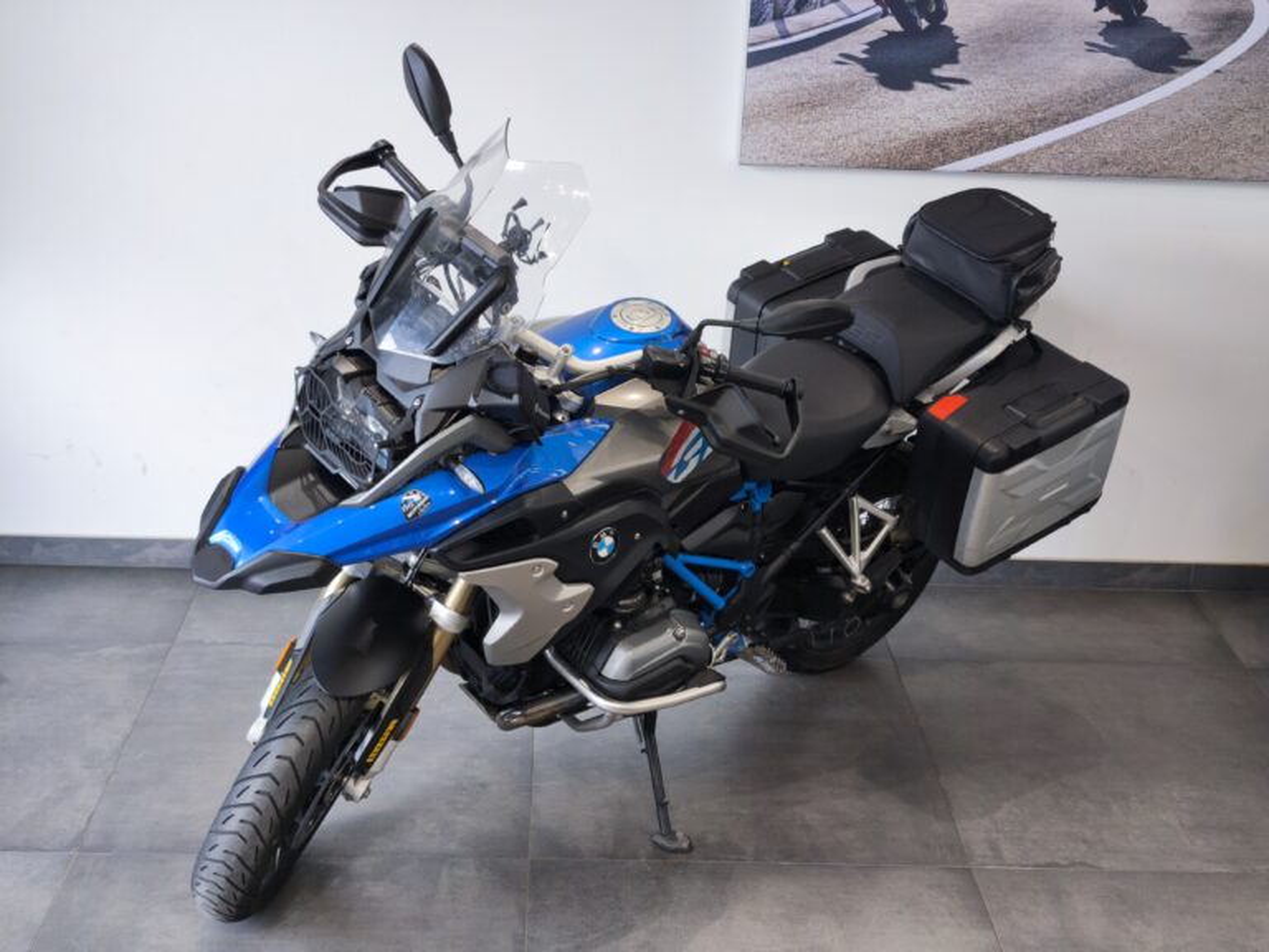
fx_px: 1686
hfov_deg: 41.2
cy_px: 476
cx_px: 634
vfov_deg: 31.5
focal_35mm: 46
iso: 80
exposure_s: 1/100
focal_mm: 6.57
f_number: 1.6
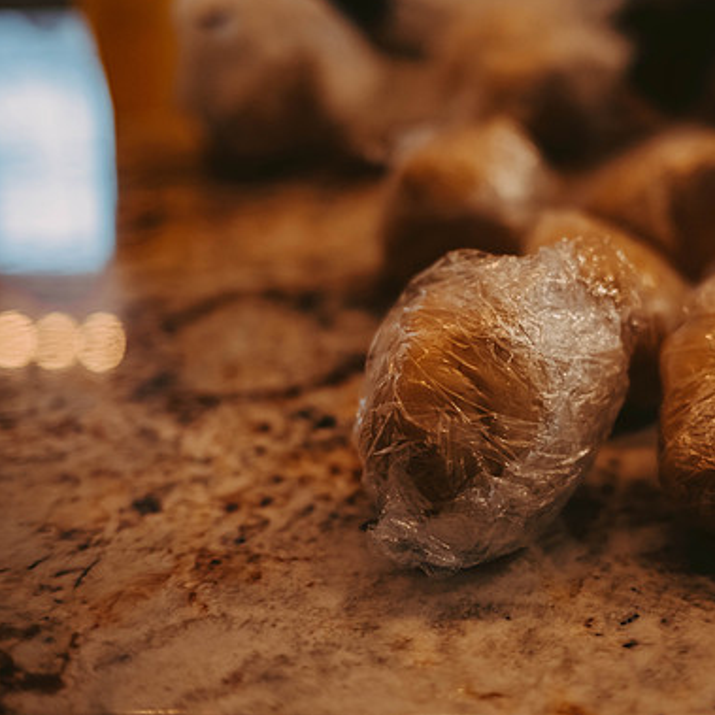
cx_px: 513
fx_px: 1215
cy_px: 354
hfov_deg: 32.3
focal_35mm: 52
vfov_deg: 32.8
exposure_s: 1/640
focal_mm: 40
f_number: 2
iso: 2500
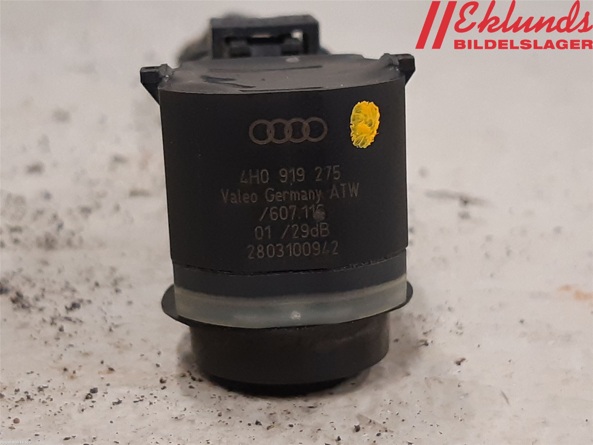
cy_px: 222
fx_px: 445
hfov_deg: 67.3
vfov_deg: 53.1
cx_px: 296
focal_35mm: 26
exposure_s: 1/50
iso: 200
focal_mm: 3.93
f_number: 1.7
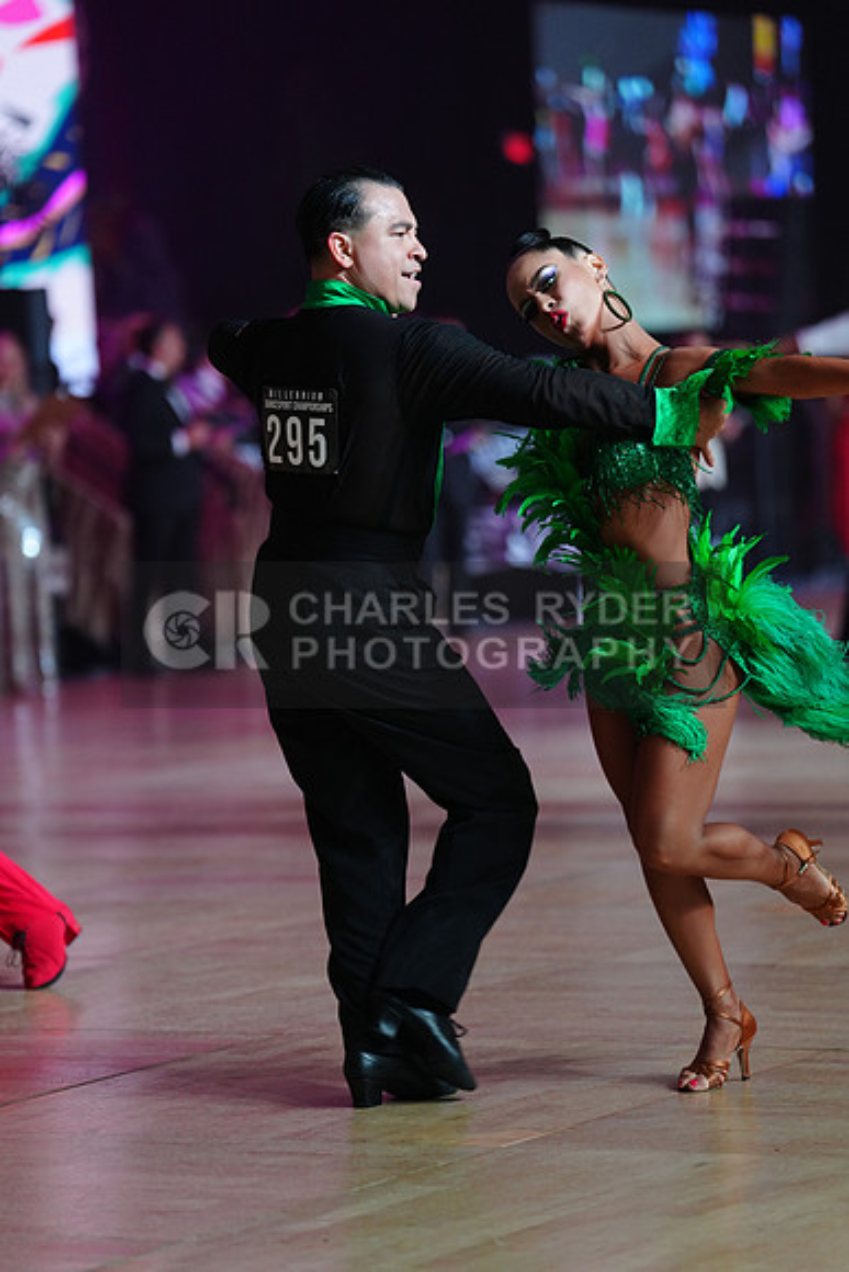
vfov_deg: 14.7
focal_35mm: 140
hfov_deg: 9.8
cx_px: 424
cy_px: 636
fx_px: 4949
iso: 2000
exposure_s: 1/400
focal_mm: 140
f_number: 2.8
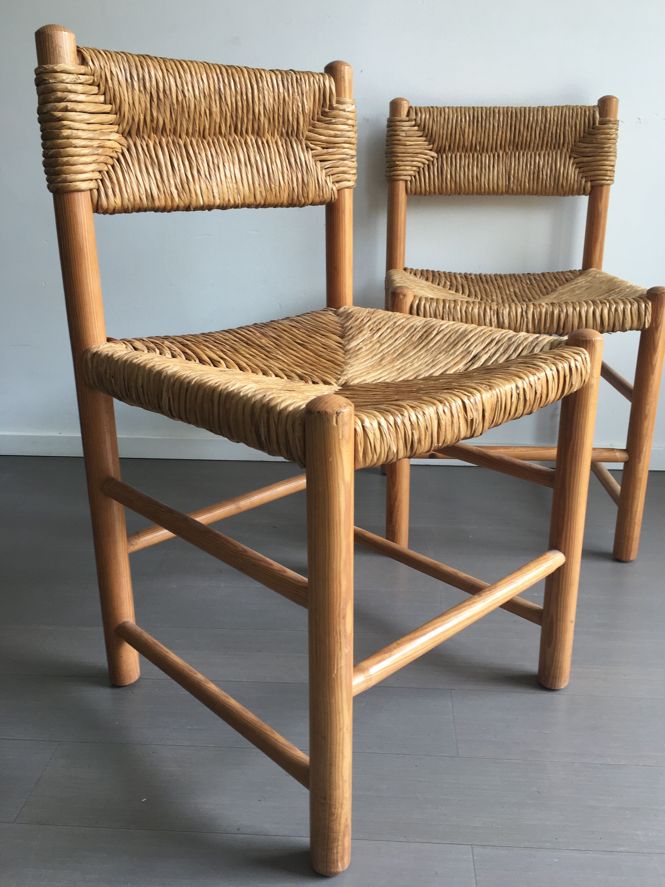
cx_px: 341
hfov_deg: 46.8
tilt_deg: -18.6
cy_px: 433
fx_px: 769
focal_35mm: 30
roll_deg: -1.1
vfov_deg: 60.0
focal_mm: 4.15
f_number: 2.2
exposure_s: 1/100
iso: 40
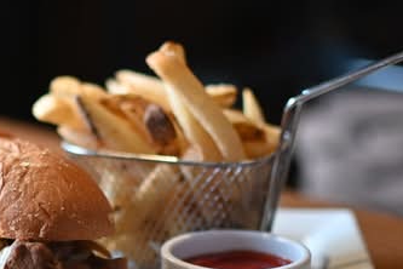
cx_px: 90
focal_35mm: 103
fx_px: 1153
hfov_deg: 19.7
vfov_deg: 13.3
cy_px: 167
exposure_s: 1/250
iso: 1250
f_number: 1.8
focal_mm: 35
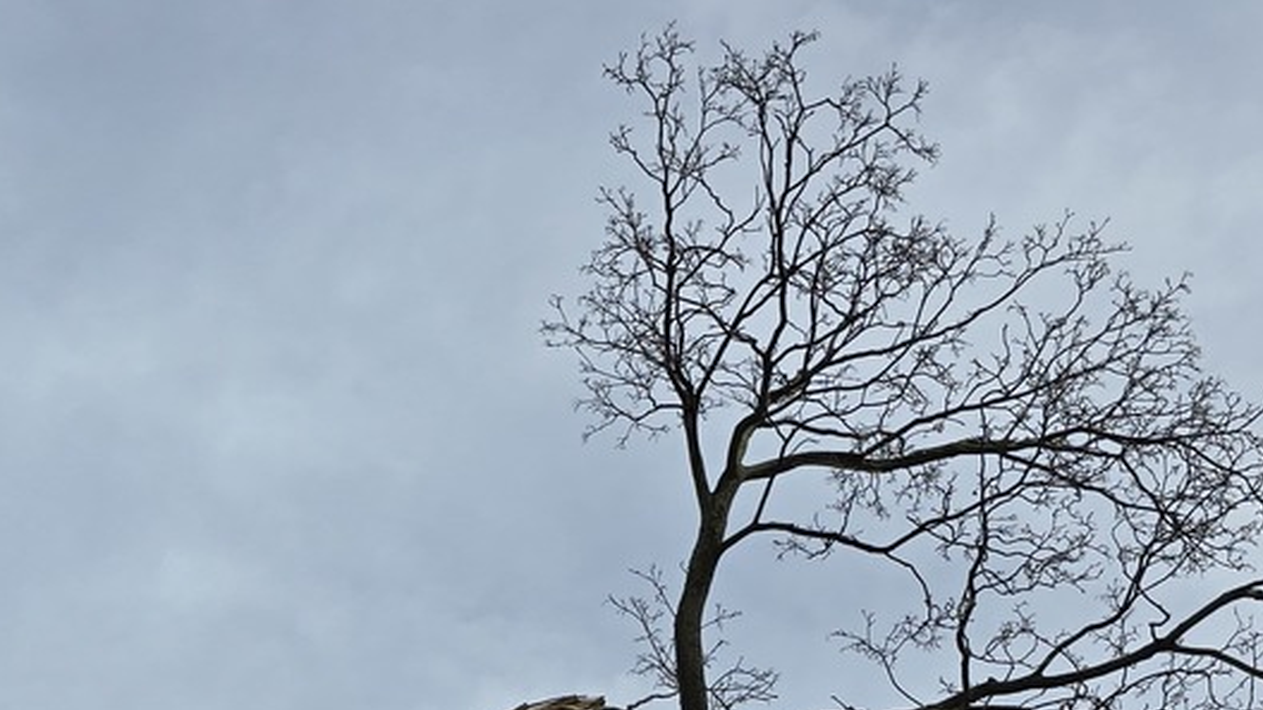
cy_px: 1279
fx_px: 2545
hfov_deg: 26.7
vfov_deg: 14.1
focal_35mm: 76
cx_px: 65
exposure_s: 1/1265
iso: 12
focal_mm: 6.3
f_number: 1.7
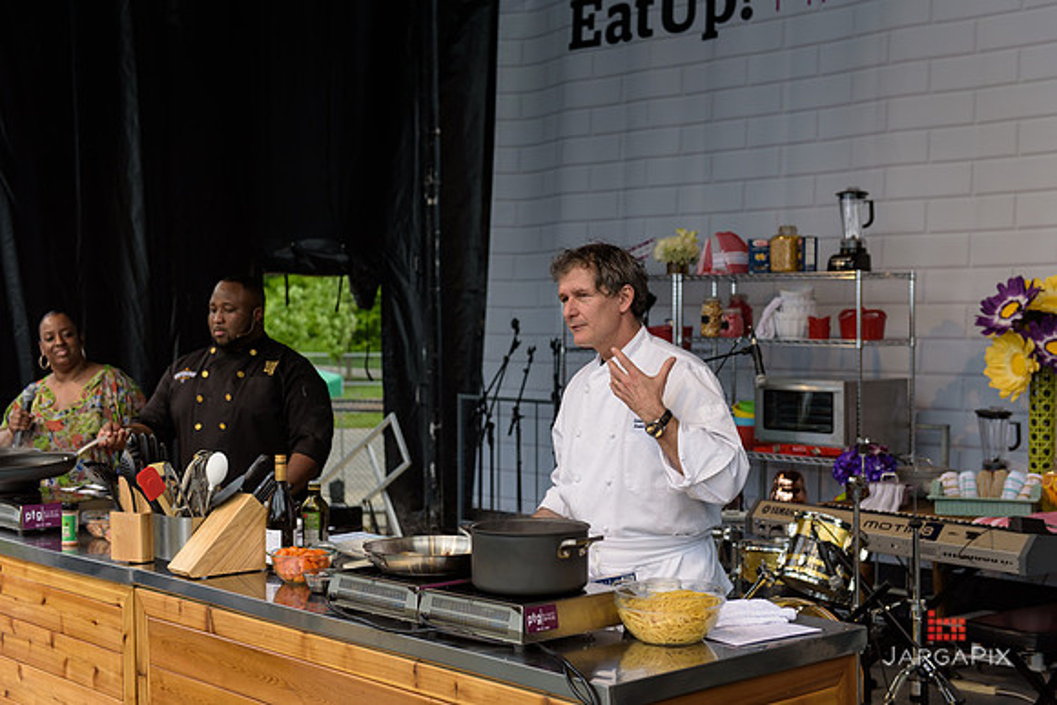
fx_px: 1615
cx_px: 528
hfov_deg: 36.2
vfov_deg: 24.6
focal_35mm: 55
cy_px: 352
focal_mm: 55
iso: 200
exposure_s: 1/1250
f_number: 3.2
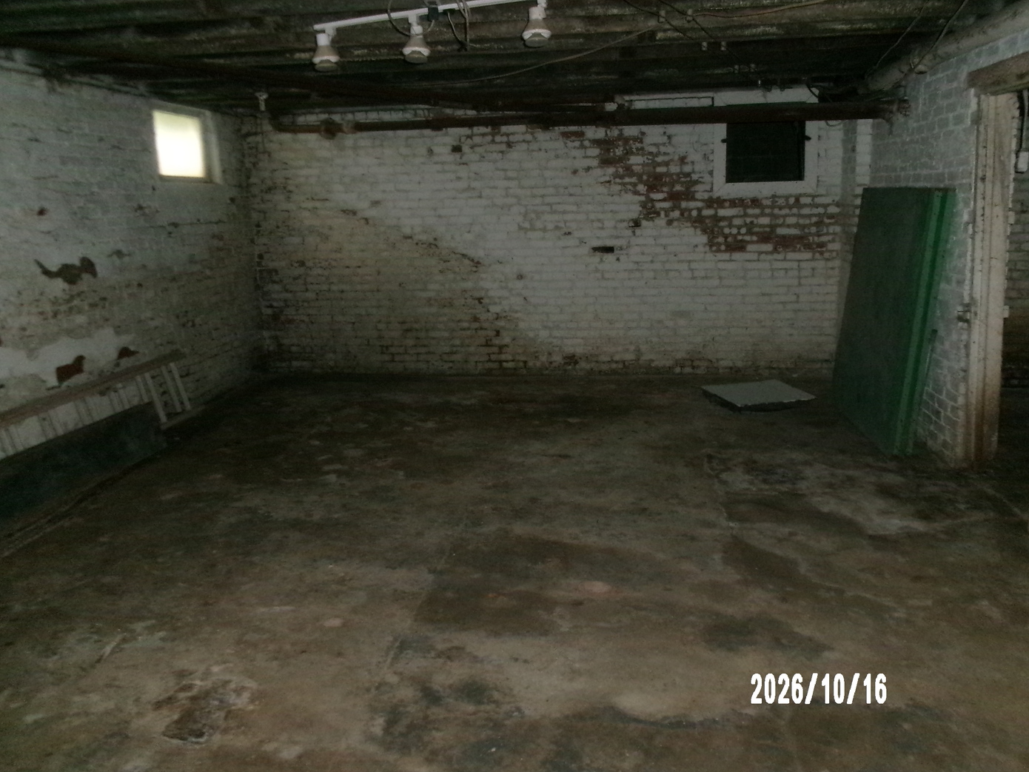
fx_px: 862
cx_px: 521
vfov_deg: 48.2
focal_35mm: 29
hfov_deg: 61.6
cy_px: 377
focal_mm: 5.1
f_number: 3.9
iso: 800
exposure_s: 1/34
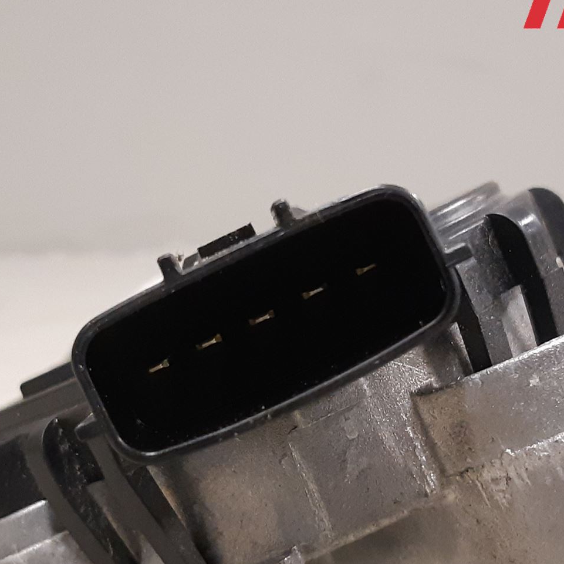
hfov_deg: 34.7
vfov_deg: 34.3
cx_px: 283
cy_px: 380
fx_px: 903
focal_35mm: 49
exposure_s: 1/50
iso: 320
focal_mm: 3.93
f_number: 1.7
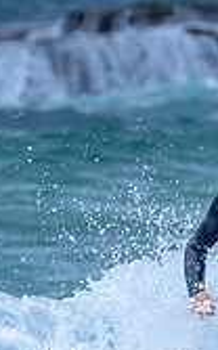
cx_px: 187
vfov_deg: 0.9
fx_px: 21263
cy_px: 328
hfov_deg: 0.6
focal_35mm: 2231
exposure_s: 1/2000
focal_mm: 560
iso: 800
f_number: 8
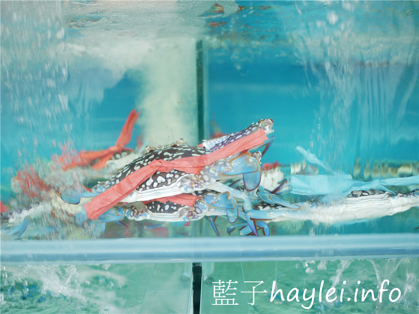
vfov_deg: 46.8
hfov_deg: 60.0
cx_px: 210
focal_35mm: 30
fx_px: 363
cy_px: 157
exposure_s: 1/125
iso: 200
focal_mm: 15
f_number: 1.8
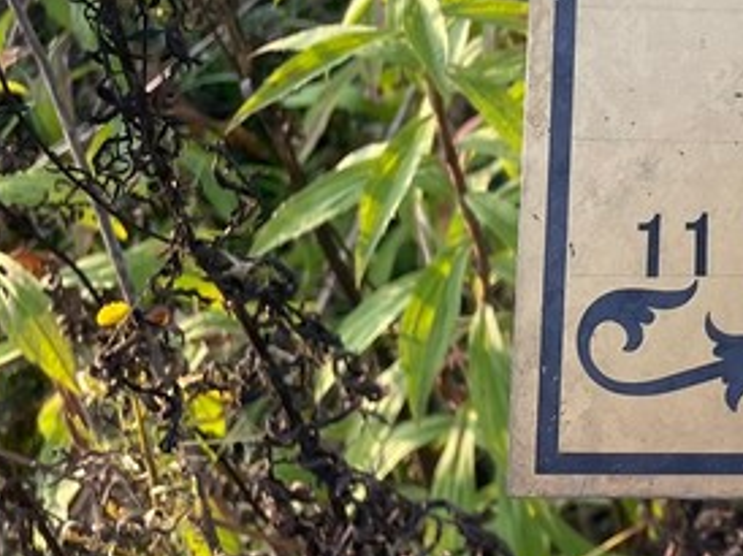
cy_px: -68
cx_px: 1049
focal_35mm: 76
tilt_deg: -30.0
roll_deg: -1.1
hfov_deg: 22.1
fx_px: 1630
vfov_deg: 18.6
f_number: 1.6
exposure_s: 1/276
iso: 32
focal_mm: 4.2
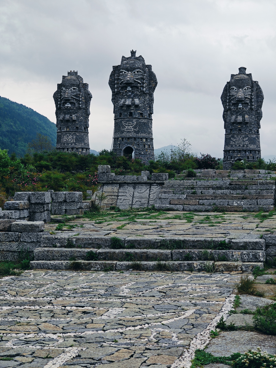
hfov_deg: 21.0
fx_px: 744
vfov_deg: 27.8
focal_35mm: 70
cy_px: 184
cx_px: 138
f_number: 2.6
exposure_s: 1/611
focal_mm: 13.3
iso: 50
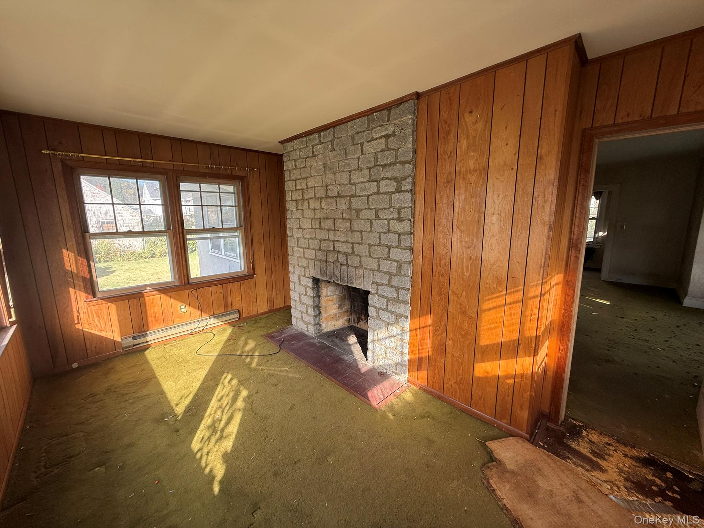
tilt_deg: -9.9
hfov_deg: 102.1
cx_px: 352
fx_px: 285
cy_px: 264
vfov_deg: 85.7
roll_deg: +1.1
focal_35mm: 14
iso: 64
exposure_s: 1/99
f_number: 2.2
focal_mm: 2.22
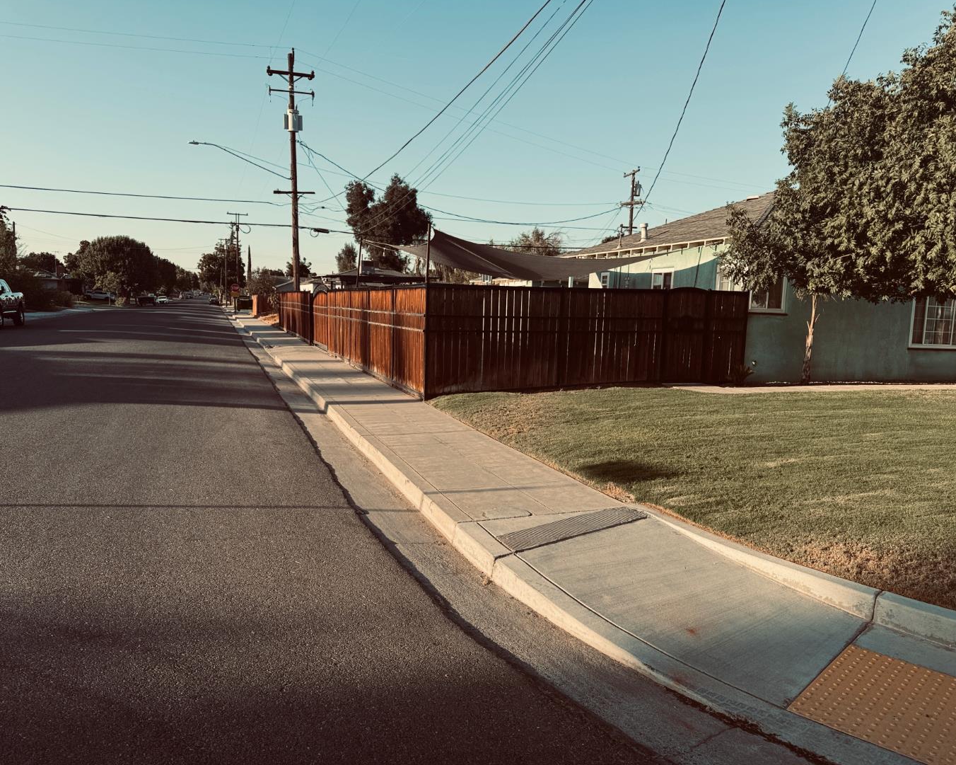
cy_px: 394
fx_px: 735
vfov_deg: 54.9
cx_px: 519
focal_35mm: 26
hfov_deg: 65.9
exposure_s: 1/2415
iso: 80
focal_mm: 6.76
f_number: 1.78
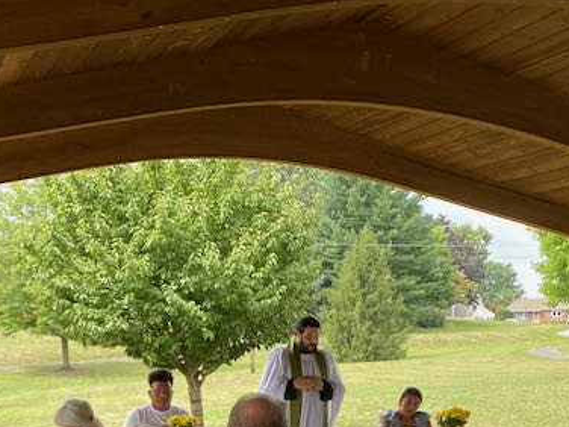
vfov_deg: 18.9
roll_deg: -0.6
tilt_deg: -10.0
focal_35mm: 72
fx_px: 1183
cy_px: 565
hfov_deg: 27.0
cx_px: 271
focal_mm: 4.25
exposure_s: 1/357
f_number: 1.8
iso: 32
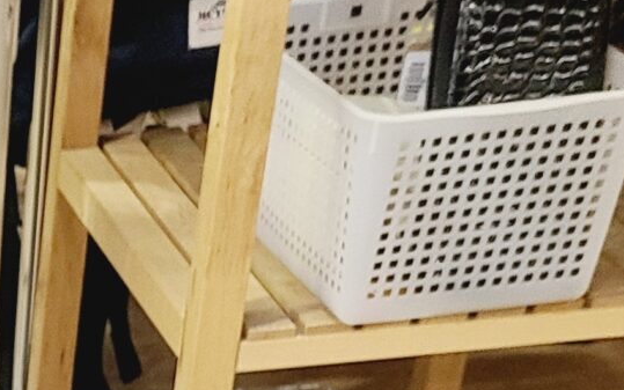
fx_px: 2228
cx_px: -692
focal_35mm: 131
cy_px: 939
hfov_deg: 13.3
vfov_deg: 9.0
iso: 160
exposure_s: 1/50
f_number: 1.8
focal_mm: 5.4
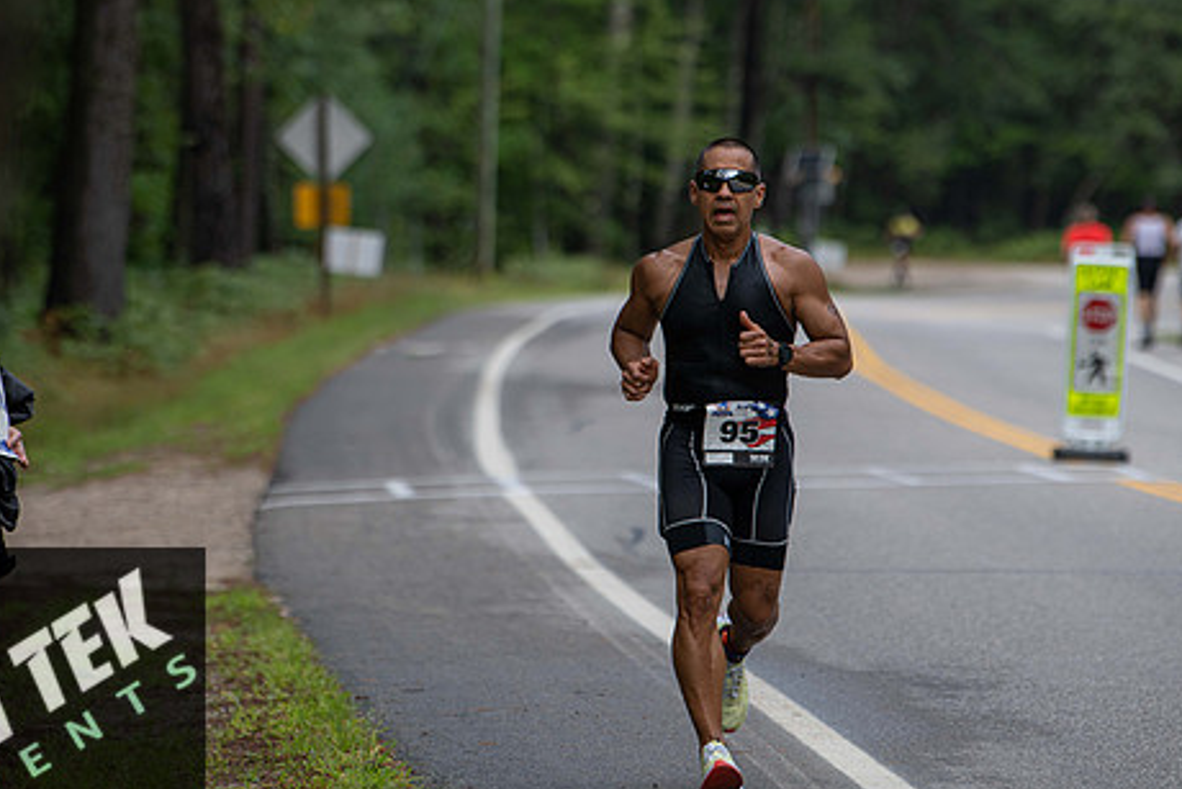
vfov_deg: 5.5
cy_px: 415
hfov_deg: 8.2
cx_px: 586
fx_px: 8276
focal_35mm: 252
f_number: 4
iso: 200
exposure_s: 1/400
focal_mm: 200
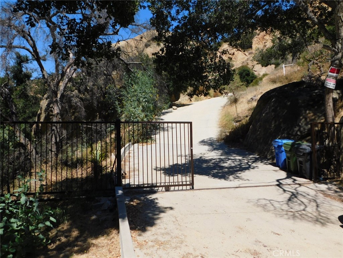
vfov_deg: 49.7
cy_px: 129
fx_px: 277
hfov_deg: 63.4
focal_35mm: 28
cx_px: 172
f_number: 6.4
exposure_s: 1/400
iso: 125
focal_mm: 4.9
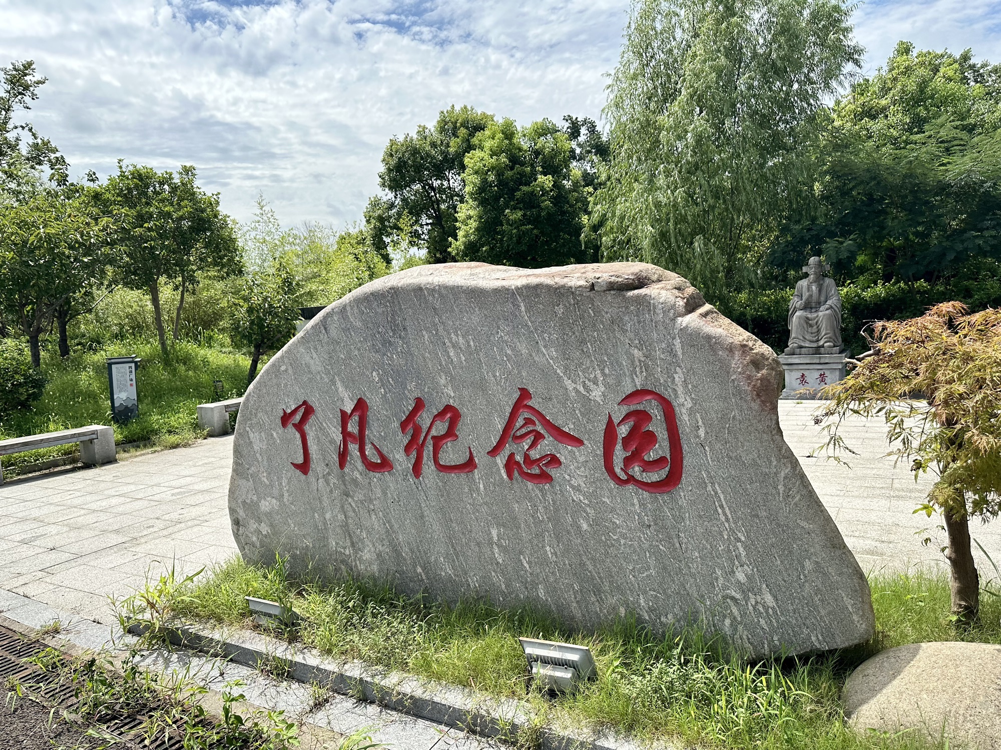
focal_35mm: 24
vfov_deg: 56.8
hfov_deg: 71.6
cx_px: 500
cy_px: 375
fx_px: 694
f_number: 1.78
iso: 80
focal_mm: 6.86
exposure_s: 1/4762
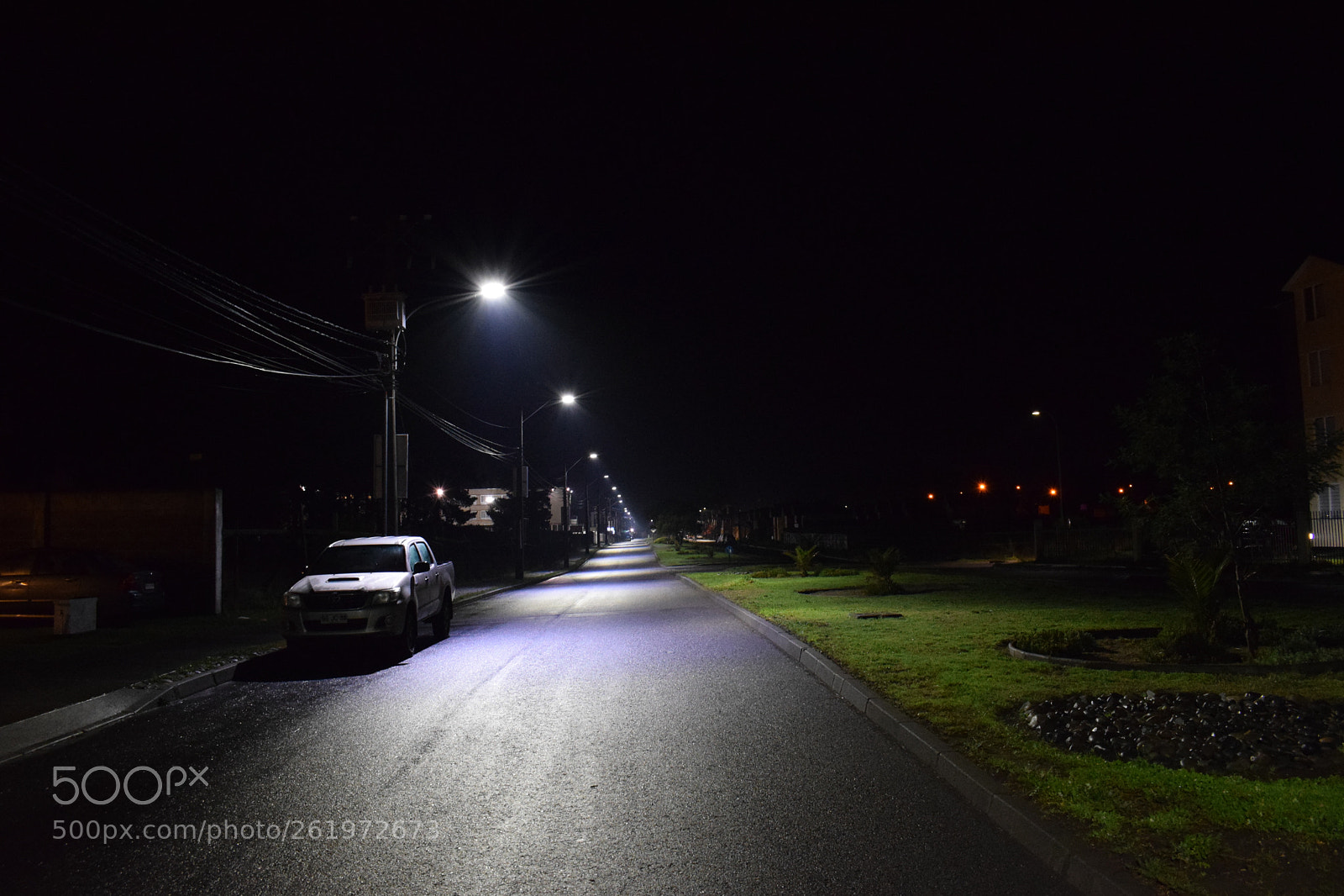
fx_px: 1008
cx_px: 672
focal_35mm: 27
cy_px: 448
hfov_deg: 67.4
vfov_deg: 47.9
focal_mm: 18
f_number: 8
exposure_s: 1/8
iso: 3200
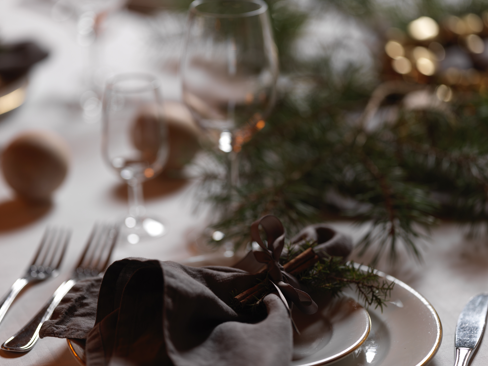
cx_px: 242
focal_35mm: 107
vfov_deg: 13.8
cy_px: 183
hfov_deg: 18.4
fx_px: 1508
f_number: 3.4
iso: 100
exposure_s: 1/90
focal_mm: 135
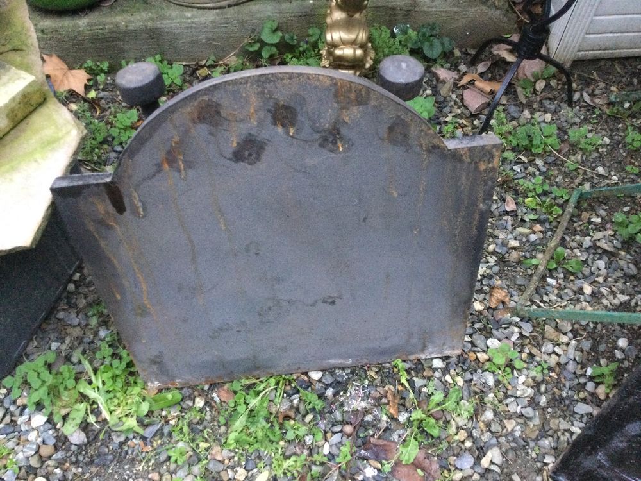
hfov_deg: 58.4
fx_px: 574
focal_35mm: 31
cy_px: 240
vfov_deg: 45.4
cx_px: 320
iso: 250
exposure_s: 1/17
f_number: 2.4
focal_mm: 3.3
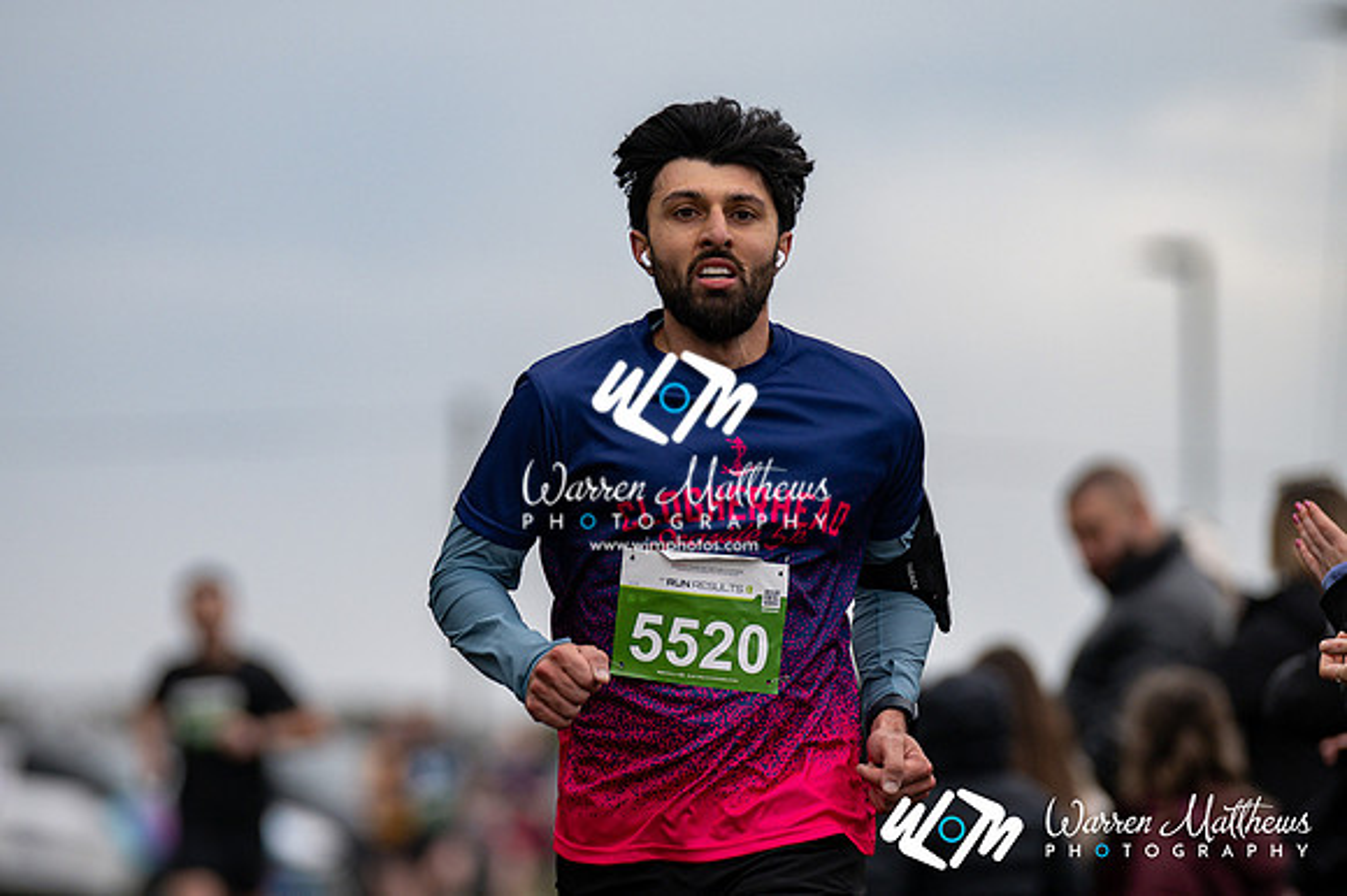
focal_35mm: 360
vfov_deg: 3.8
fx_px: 13462
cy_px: 448
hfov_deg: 5.7
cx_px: 674
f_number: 2.8
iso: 400
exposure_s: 1/1600
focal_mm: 240
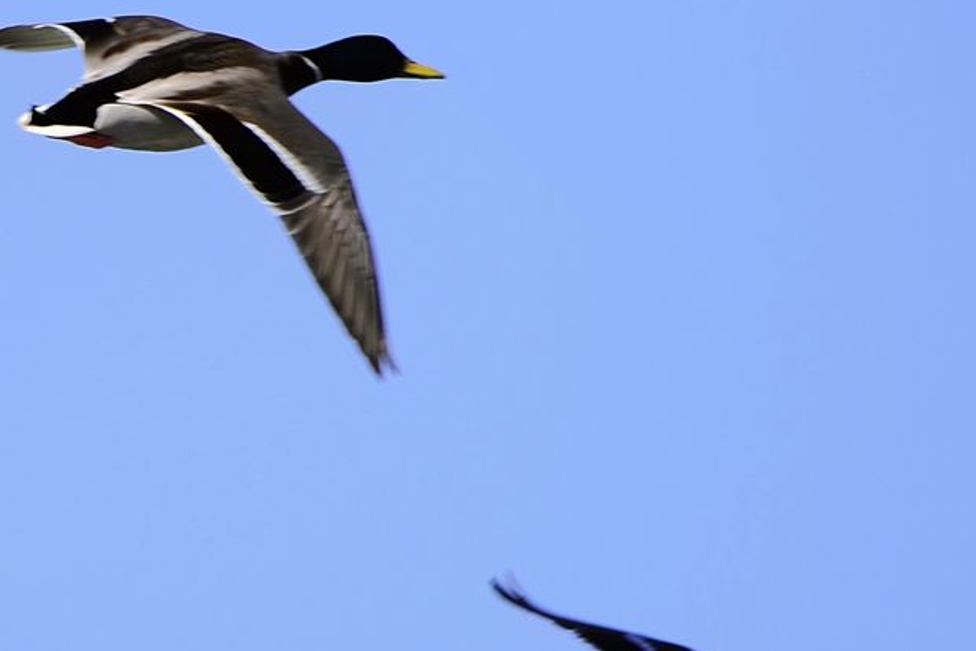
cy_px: 305
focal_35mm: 1164
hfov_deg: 1.8
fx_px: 31555
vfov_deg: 1.2
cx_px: 479
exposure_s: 1/800
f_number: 8
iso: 200
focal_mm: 600
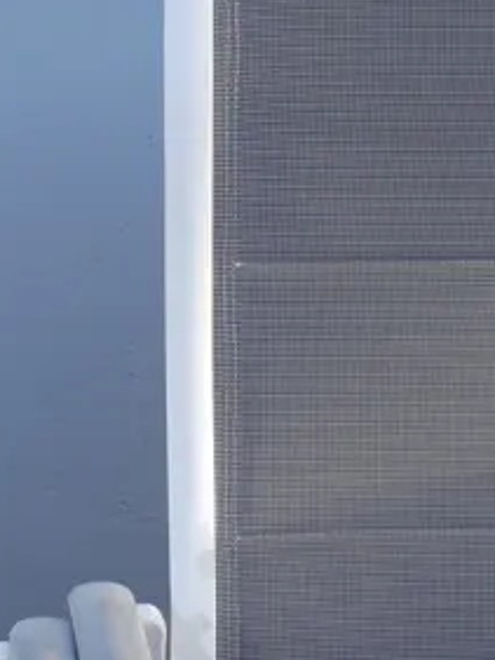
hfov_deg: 14.4
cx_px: 54
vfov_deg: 18.3
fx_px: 1943
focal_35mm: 102
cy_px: 784
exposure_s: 1/160
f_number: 4
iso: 200
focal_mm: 14
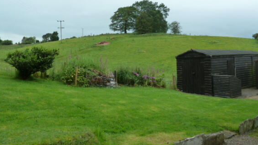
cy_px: 60
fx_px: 192
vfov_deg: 41.4
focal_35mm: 28
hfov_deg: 67.9
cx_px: 129
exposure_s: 1/100
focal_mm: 4.1
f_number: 3.3
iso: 125
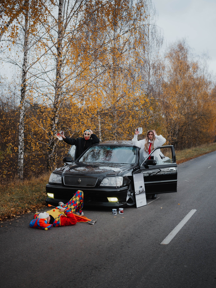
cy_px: 144
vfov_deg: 37.5
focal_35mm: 51
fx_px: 424
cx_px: 106
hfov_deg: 28.6
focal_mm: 25
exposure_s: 1/1250
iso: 100
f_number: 1.8
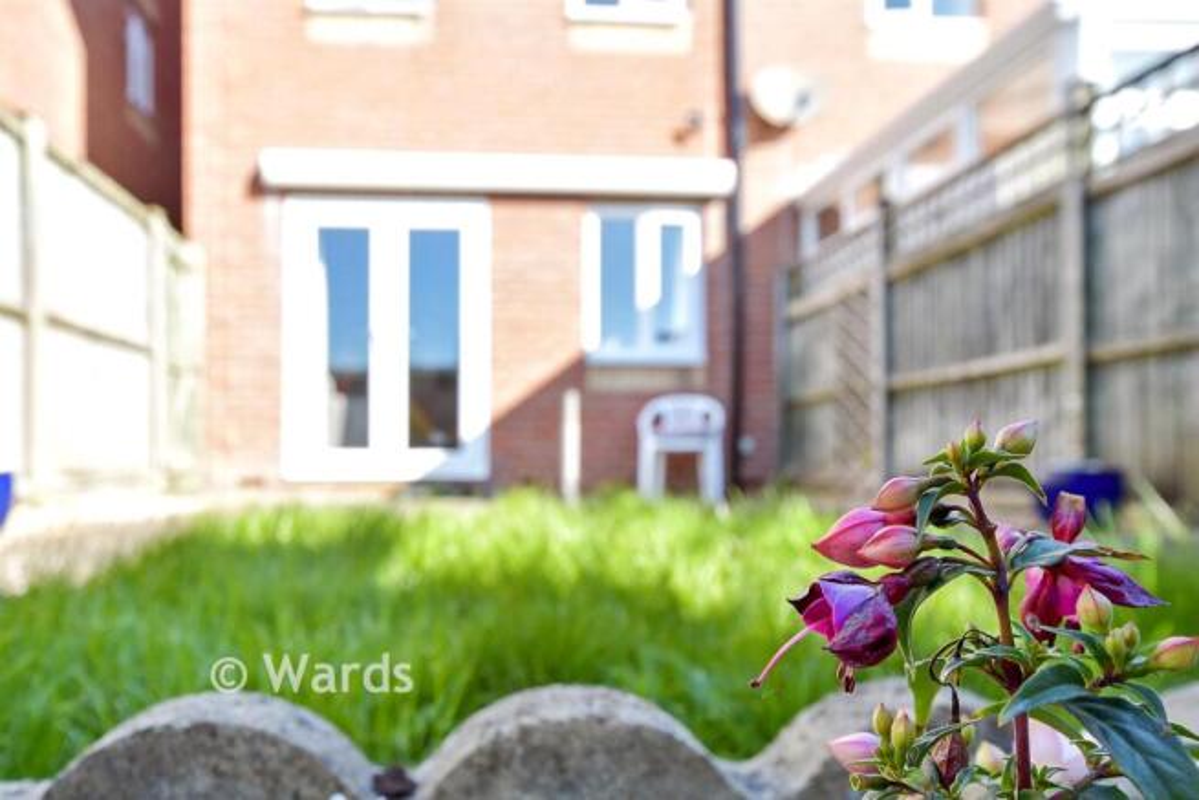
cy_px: 400
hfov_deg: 61.9
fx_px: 999
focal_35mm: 30
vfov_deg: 43.6
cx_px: 600
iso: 160
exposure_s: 1/125
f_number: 6.3
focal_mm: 20
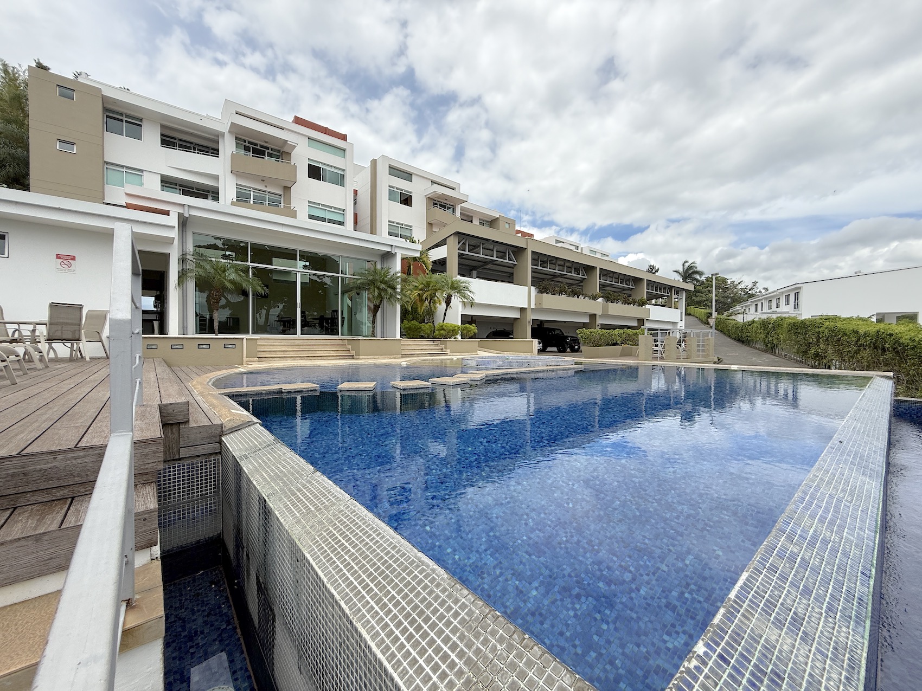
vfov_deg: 85.7
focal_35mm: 14
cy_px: 346
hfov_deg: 102.1
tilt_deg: -0.6
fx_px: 373
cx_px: 461
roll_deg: -0.1
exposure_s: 1/1961
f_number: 2.2
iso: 50
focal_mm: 2.22
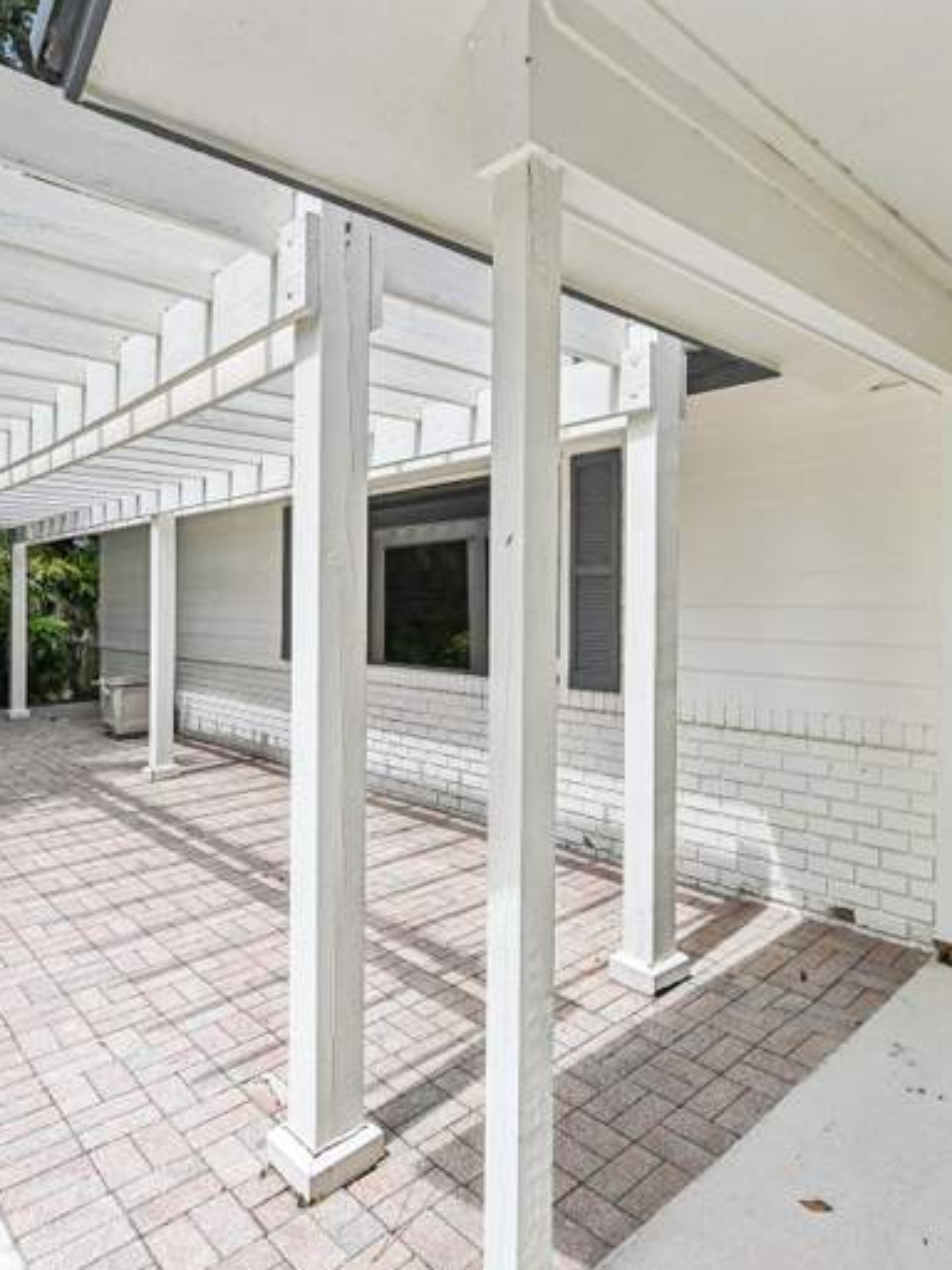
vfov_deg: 79.0
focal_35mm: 21
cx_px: 545
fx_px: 770
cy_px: 635
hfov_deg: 63.1
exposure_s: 1/6400
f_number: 8
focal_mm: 14
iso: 2500
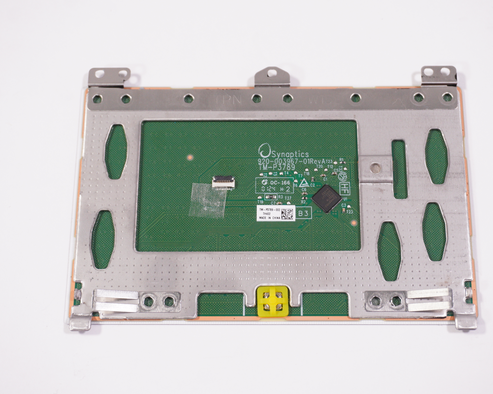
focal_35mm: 58
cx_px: 272
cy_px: 196
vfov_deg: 26.2
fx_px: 846
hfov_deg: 32.5
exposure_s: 1/250
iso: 800
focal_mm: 34
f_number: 5.6
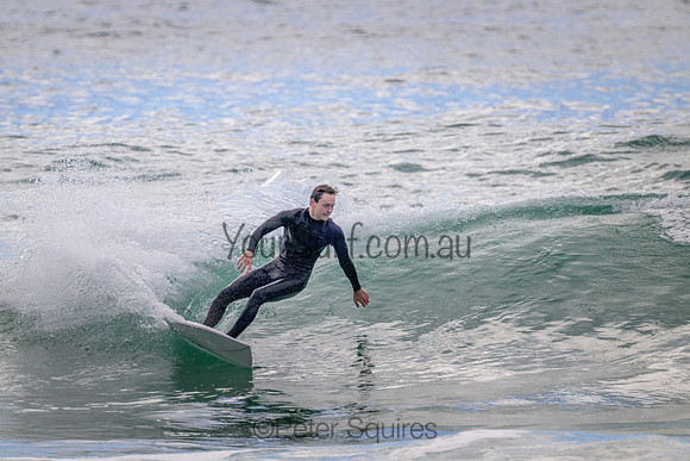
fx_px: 15336
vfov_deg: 1.7
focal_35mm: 800
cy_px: 230
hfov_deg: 2.6
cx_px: 345
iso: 1600
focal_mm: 800
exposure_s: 1/2000
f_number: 13
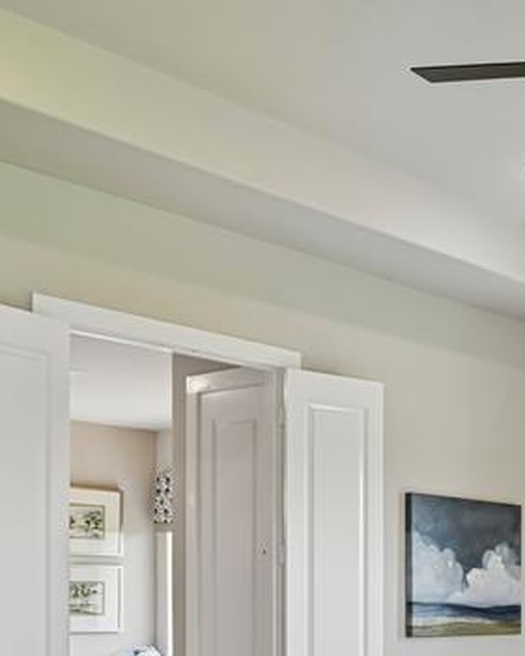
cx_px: 865
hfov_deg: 22.0
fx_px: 1010
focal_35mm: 52
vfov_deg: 33.8
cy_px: 607
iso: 400
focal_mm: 19
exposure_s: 1/160
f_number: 8
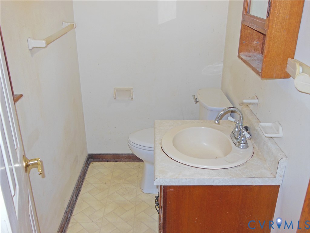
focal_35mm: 34
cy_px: 116
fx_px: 304
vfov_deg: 41.8
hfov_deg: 54.0
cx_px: 155
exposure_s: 1/30
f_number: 3.9
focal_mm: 6
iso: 200
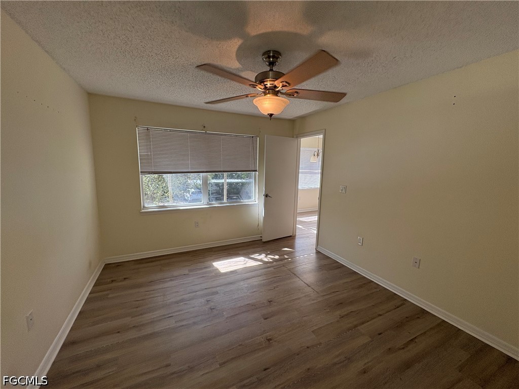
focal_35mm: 14
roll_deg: -0.8
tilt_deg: -7.3
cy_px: 194
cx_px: 260
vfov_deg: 85.7
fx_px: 210
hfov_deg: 102.1
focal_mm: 2.22
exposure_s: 1/120
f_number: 2.2
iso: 125
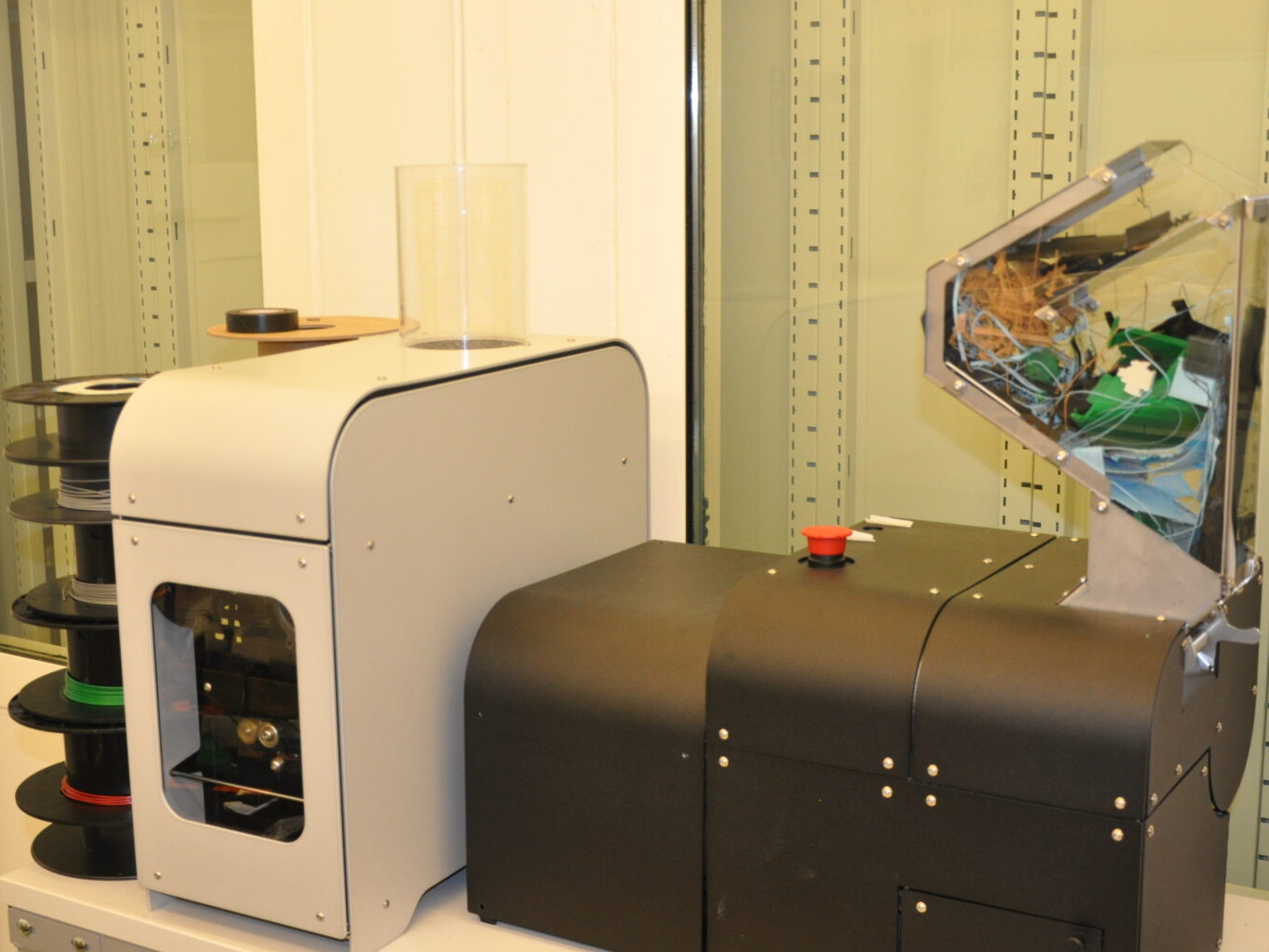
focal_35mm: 48
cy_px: 461
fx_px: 1760
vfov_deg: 30.3
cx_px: 591
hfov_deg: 39.6
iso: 800
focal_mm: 22
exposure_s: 1/80
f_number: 3.8
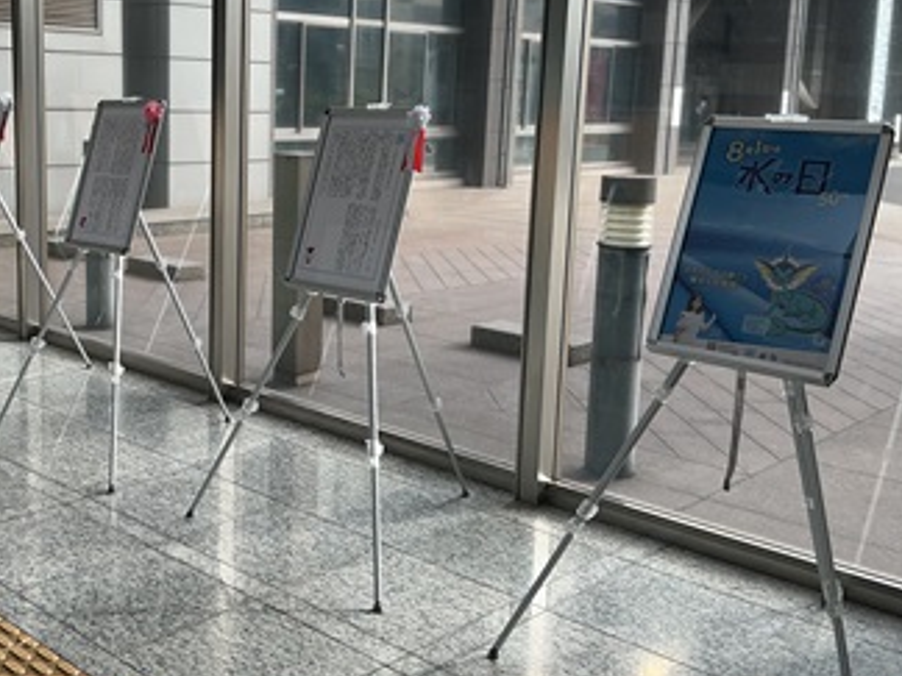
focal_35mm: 43
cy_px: 278
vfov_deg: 33.5
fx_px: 1120
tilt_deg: -9.2
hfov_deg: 42.9
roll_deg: -1.0
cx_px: 264
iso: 16
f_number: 1.8
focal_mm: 3
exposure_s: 1/134
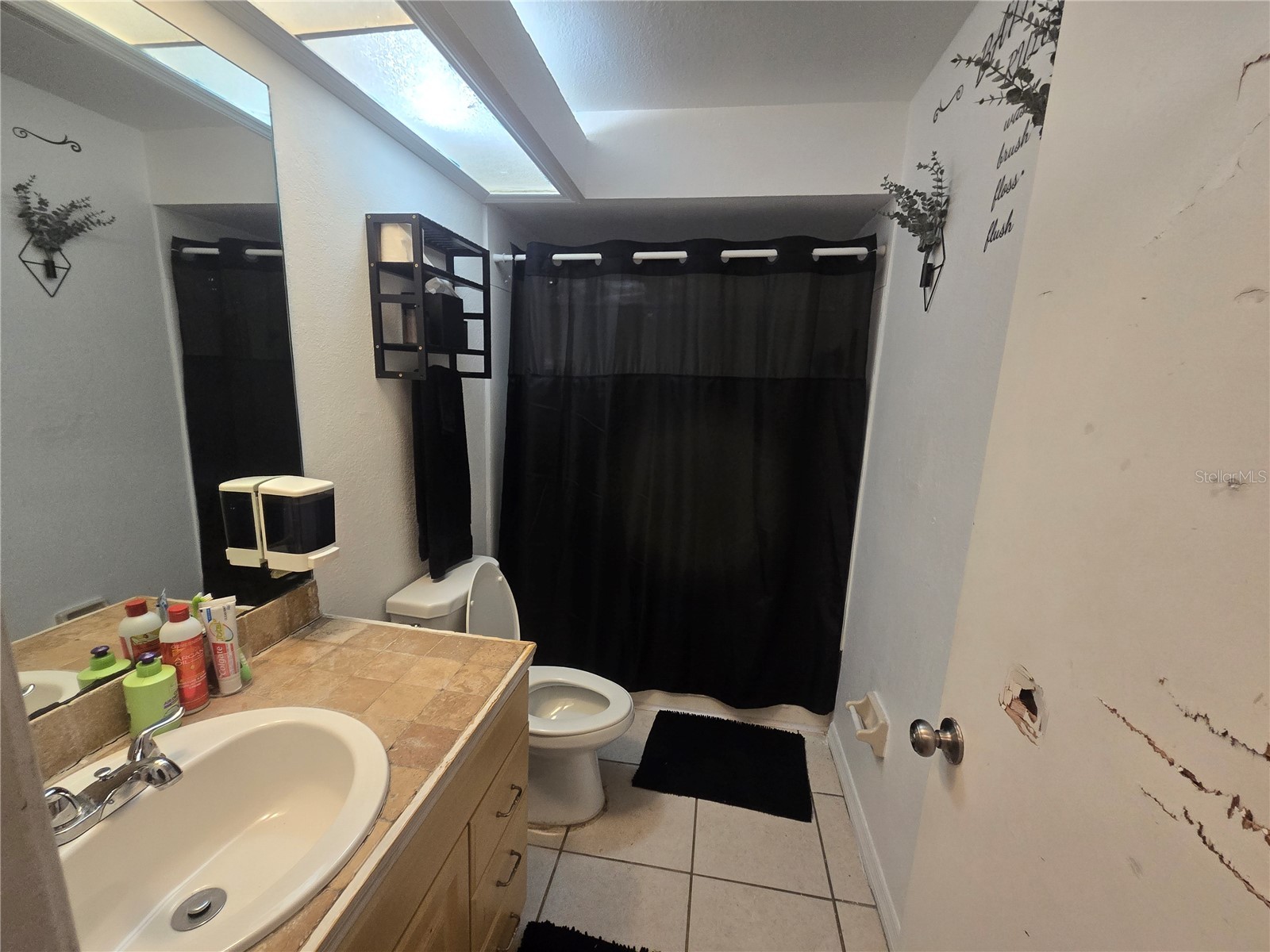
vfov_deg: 89.9
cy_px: 476
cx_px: 635
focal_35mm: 13
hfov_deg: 106.2
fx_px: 477
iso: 320
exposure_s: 1/60
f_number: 2.2
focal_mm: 2.2
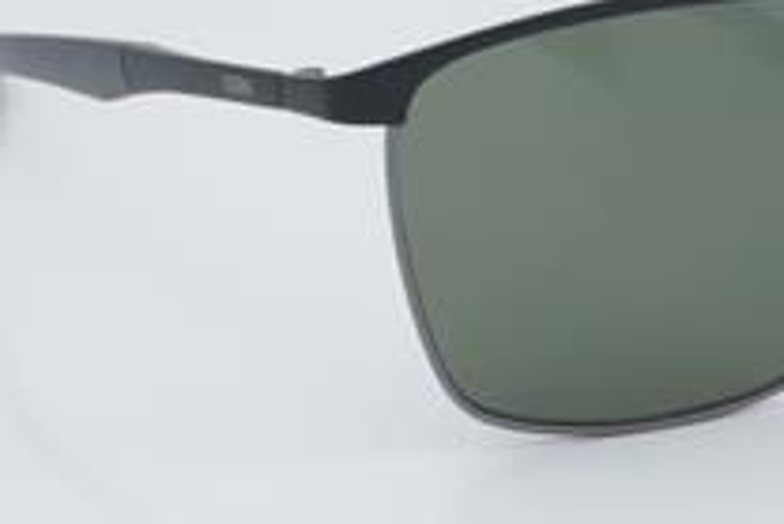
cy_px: 136
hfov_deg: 14.1
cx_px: 694
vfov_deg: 9.5
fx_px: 3138
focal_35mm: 144
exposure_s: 1/3
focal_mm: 50
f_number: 32
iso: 100
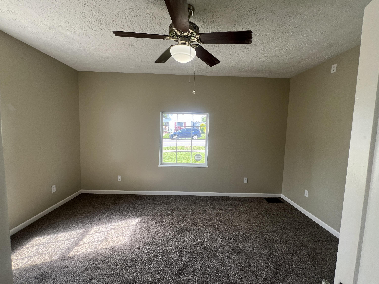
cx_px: 190
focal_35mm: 13
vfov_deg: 89.9
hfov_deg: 106.2
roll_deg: -1.3
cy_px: 142
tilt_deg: -4.9
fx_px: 142
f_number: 1.8
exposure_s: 1/99
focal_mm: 1.57
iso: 40
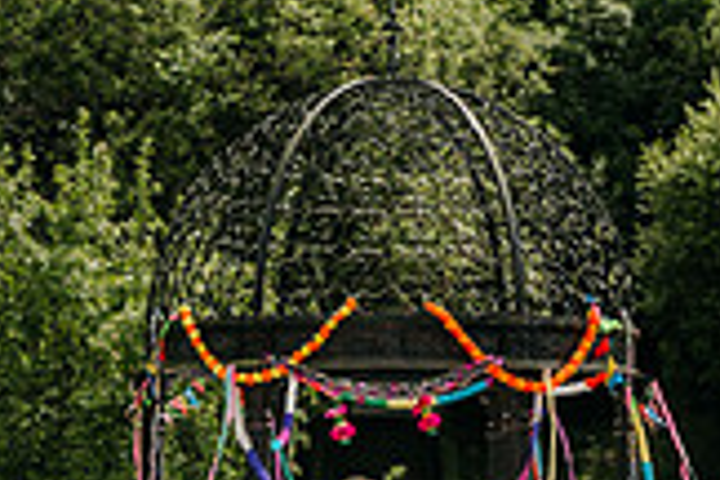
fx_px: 2500
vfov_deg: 10.4
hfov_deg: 16.4
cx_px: 347
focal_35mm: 125
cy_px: 833
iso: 100
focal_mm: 35
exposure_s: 1/6400
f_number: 1.4
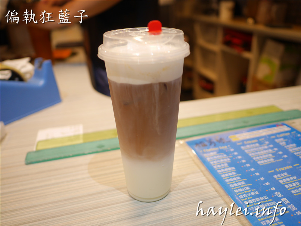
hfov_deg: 60.0
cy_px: 113
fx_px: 261
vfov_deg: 46.8
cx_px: 150
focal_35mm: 30
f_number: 1.7
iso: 200
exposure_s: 1/80
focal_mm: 15
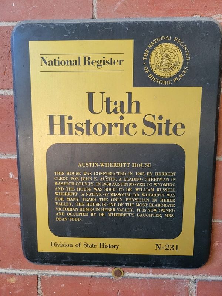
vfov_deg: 67.3
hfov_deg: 53.1
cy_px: 148
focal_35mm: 26
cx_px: 111
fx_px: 222
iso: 320
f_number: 1.8
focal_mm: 5.4
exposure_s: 1/120
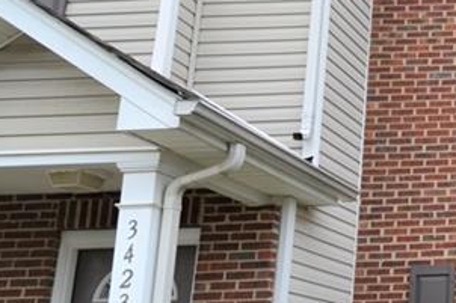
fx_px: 772
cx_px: 717
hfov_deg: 24.2
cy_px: 231
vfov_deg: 22.0
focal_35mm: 61
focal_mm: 12
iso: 125
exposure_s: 1/125
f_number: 5.6
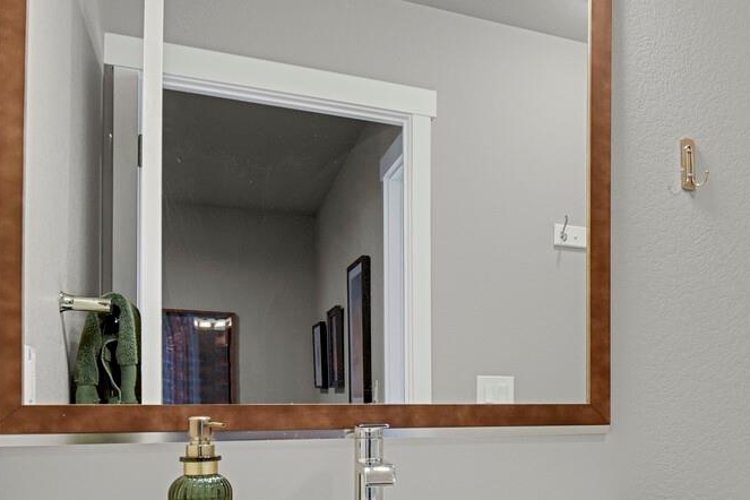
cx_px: 835
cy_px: 404
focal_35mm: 41
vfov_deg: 31.7
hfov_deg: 38.7
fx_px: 854
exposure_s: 1/20
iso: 11400
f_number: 8
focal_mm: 17
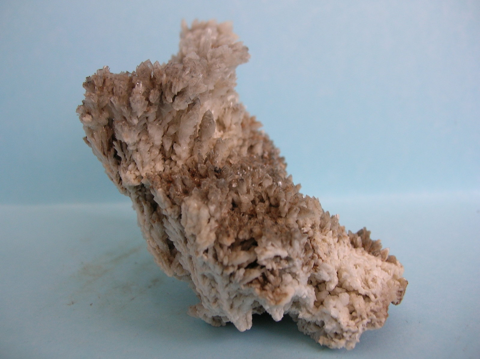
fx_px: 499
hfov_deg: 51.4
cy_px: 180
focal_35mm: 36
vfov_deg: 39.6
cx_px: 240
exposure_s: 1/13
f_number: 2.7
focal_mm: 6
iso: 50
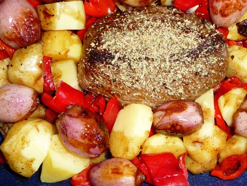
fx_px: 314
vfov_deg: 32.8
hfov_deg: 42.7
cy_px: 76
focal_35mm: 44
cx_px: 151
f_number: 3.5
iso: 100
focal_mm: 5.3
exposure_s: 1/30
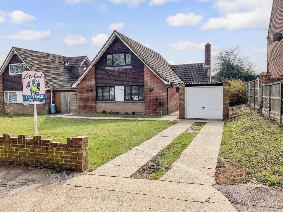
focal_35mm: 29
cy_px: 106
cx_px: 142
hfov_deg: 61.7
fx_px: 237
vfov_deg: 48.2
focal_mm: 3
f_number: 1.8
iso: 16
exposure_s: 1/3200
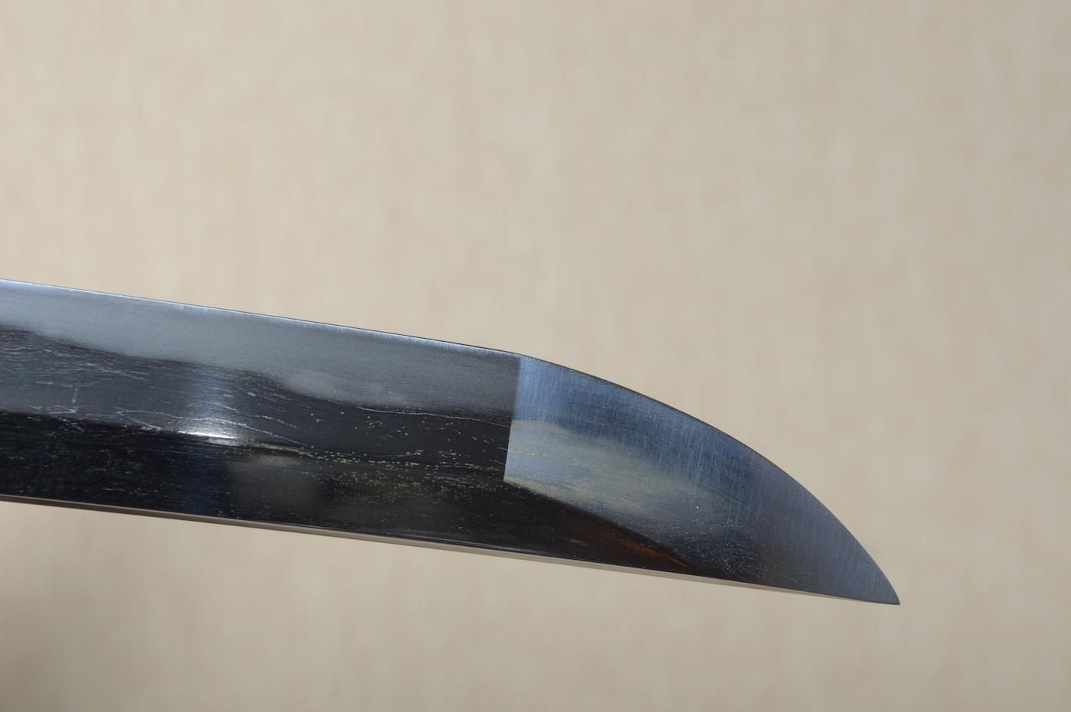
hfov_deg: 14.4
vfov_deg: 9.6
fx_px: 4236
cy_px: 356
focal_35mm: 142
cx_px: 536
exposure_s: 1/1.6
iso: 400
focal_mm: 95
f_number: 11
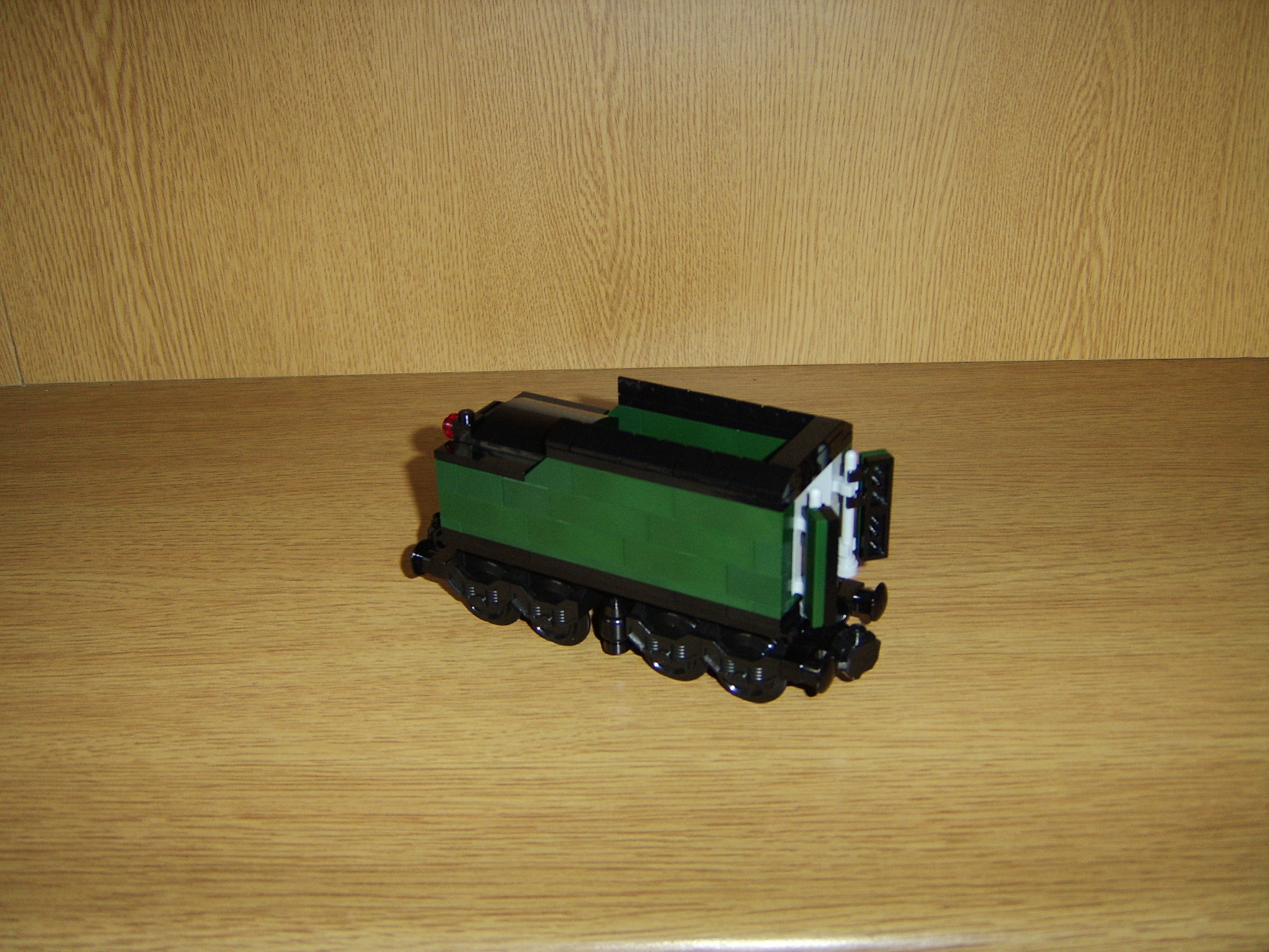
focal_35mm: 31
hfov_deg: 58.4
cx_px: 634
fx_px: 1136
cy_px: 476
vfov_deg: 45.4
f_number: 2.7
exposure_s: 1/30
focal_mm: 8.13
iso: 141
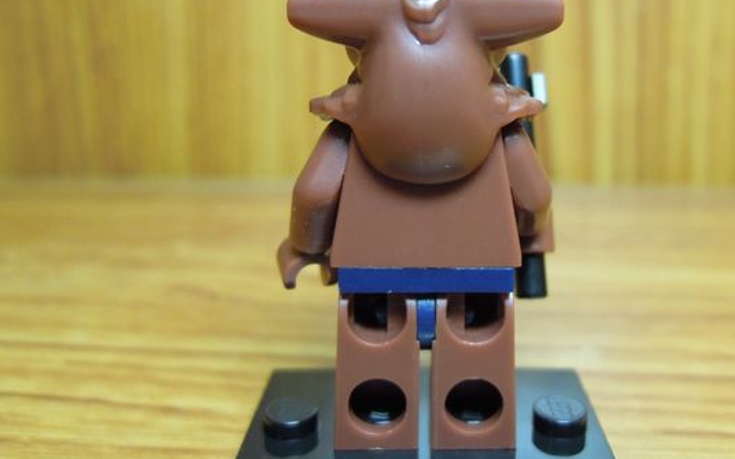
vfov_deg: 33.3
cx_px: 433
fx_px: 761
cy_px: 151
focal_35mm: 38
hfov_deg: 51.3
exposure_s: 1/320
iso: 400
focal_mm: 4.3
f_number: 1.8
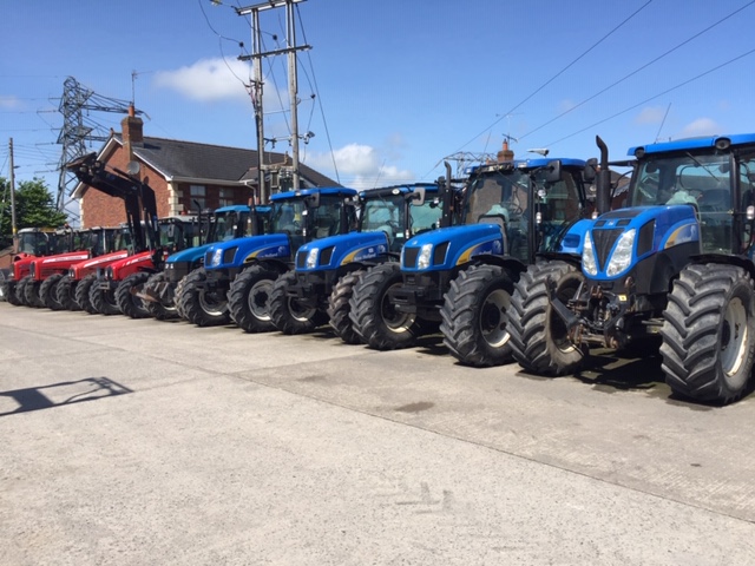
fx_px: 633
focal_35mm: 29
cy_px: 283
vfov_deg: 48.2
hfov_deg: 61.7
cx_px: 378
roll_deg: +0.2
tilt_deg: -3.3
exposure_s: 1/1883
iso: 32
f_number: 2.2
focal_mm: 4.15
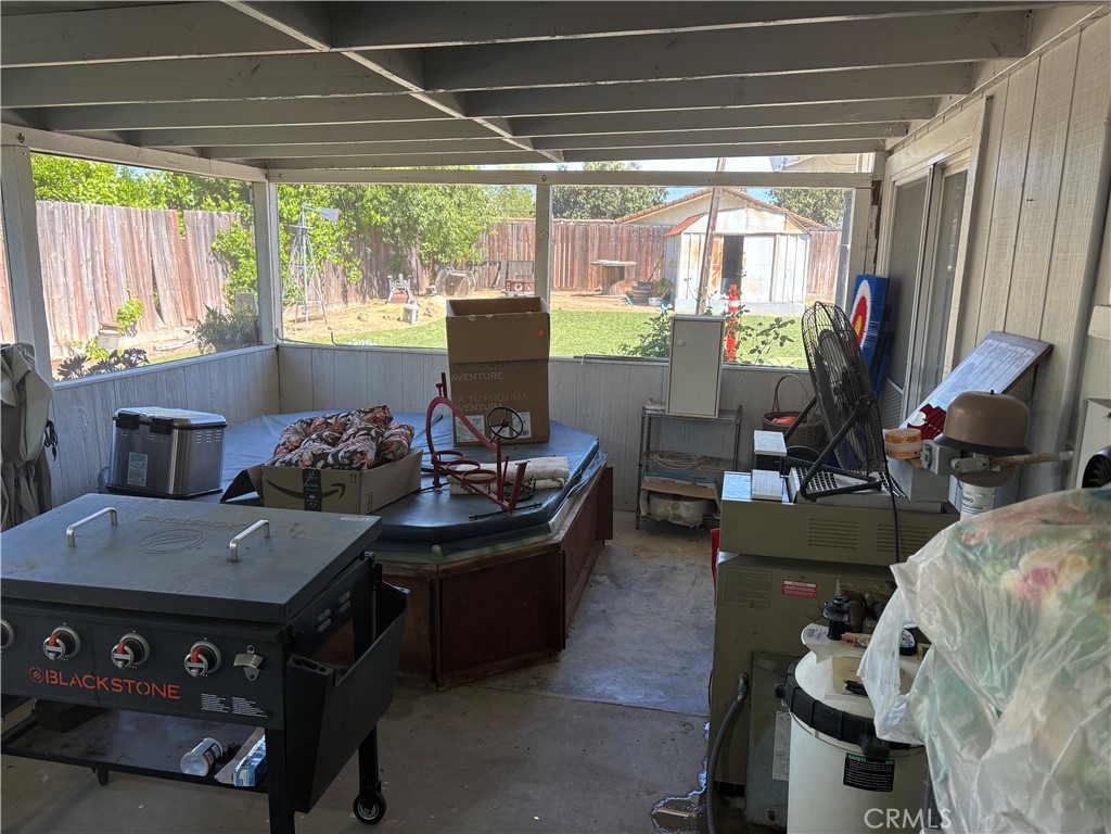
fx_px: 834
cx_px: 556
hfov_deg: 67.3
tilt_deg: -13.3
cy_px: 417
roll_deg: -0.9
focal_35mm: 26
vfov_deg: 53.1
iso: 64
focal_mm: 5.96
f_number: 1.6
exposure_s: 1/120
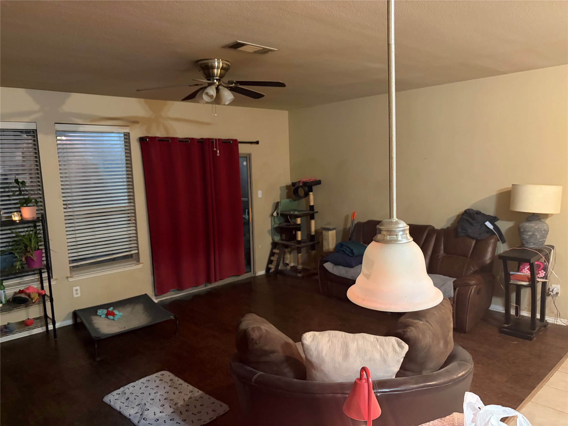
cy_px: 213
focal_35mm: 26
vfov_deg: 53.1
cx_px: 284
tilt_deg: -6.2
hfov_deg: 67.3
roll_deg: +1.5
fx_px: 427
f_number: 1.6
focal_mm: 5.96
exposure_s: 1/30
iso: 640
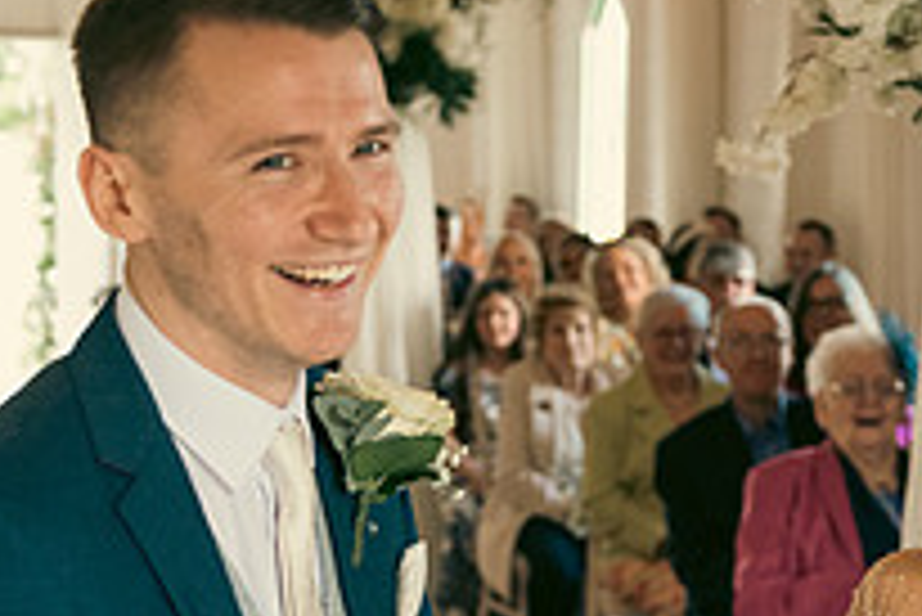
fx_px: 2537
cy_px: 555
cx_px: 607
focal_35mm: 99
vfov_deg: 13.7
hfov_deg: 20.5
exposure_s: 1/160
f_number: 3.5
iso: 640
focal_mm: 35
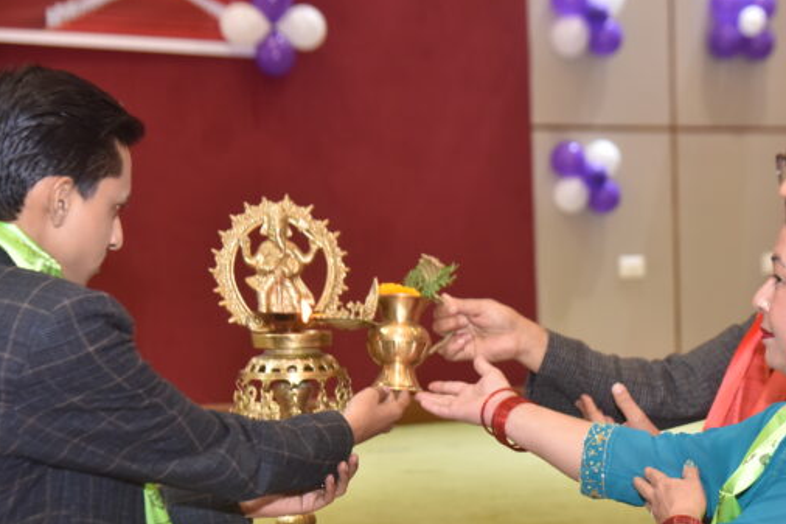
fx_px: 1921
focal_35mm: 88
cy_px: 378
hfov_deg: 22.9
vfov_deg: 15.5
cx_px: 589
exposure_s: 1/160
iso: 1600
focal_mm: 58
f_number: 4.5
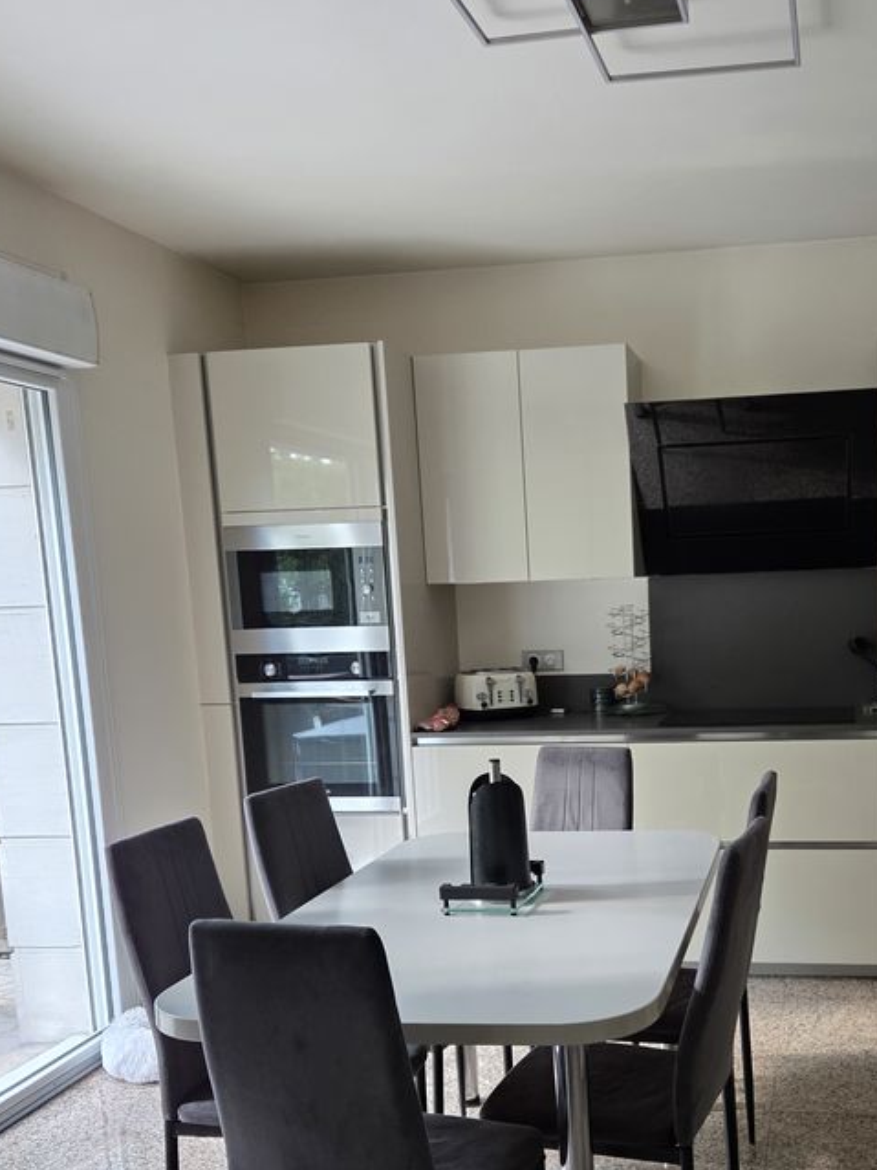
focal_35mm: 36
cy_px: 740
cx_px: 635
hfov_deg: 38.8
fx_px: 1216
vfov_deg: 50.8
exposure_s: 1/100
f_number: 1.8
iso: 200
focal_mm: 5.4
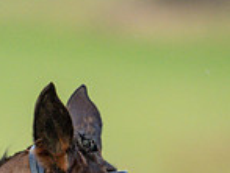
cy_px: 291
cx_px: 11
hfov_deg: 1.1
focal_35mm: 1882
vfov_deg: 0.8
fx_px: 12535
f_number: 4.5
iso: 1000
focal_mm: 400
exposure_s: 1/2000
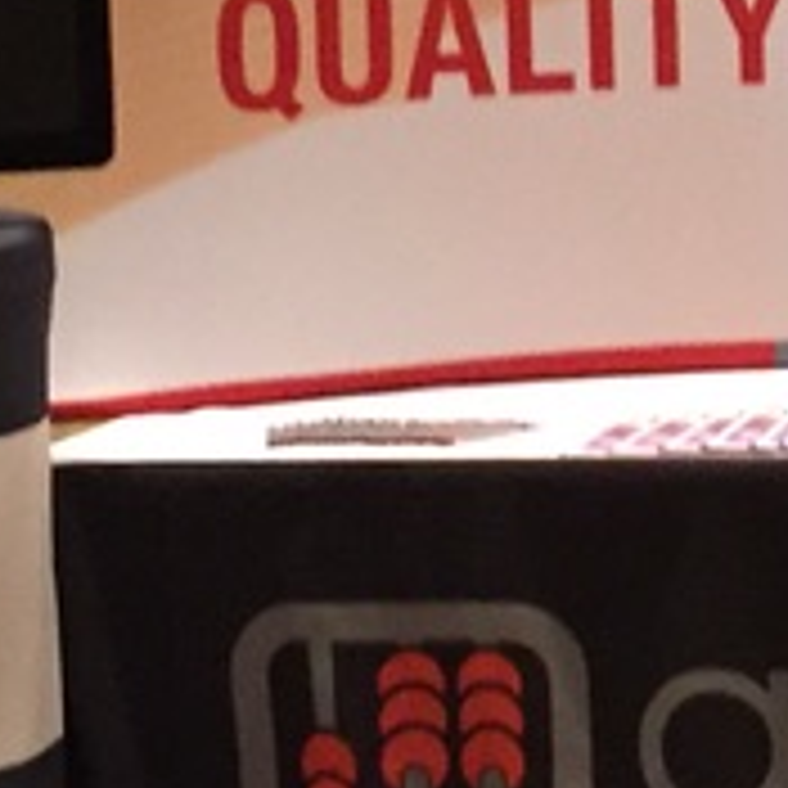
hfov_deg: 11.1
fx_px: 3863
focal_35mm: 150
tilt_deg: -1.2
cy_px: -59
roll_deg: +0.3
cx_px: 1297
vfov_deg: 11.5
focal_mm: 4.15
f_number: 2.2
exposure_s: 1/15
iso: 250
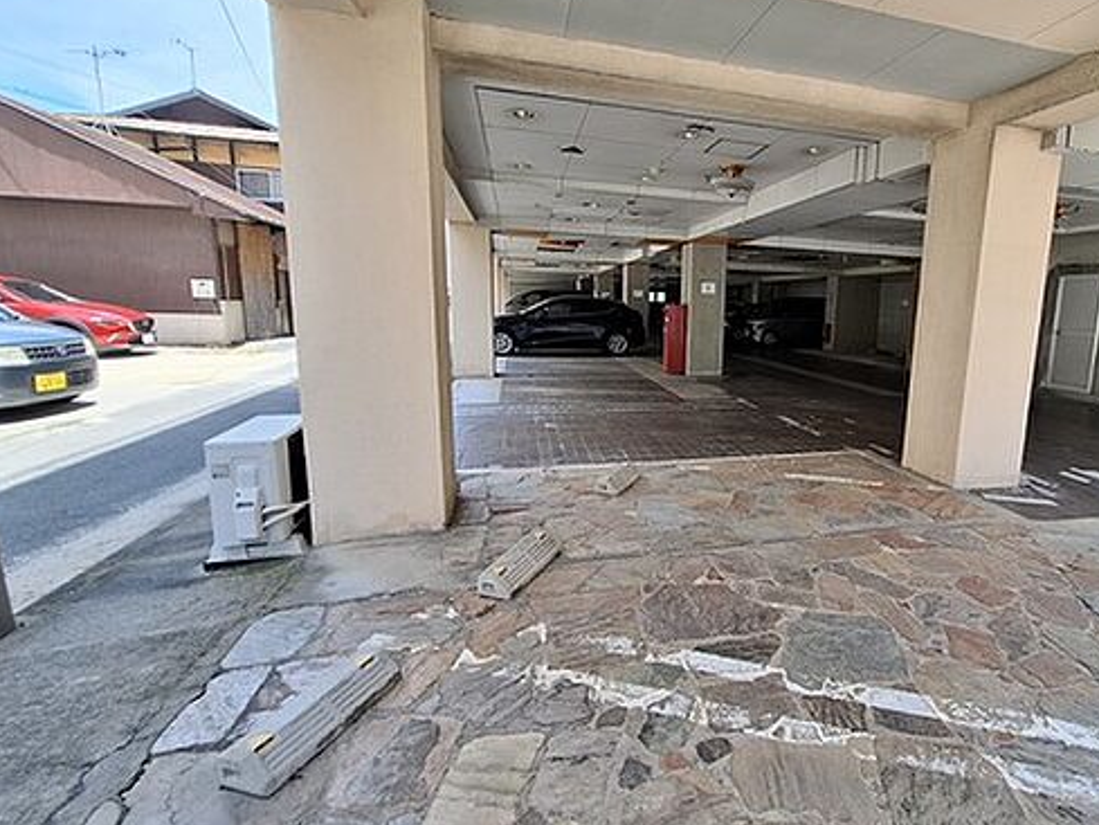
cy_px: 398
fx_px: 540
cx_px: 697
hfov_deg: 88.9
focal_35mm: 17
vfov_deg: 74.7
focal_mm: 1.74
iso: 40
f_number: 2.2
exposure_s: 1/163
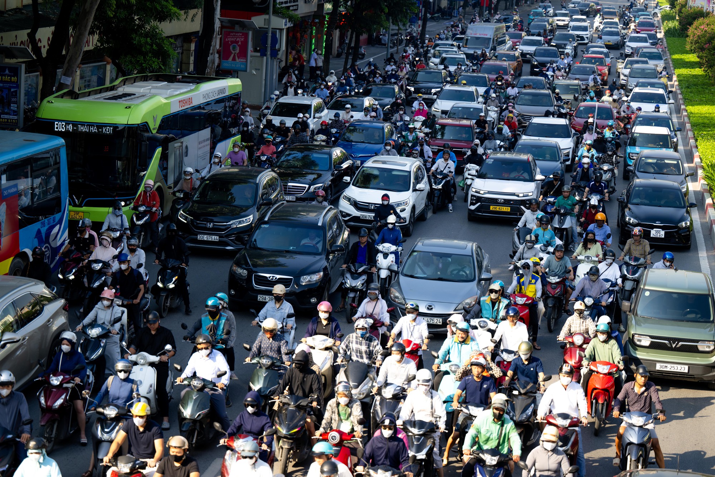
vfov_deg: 16.6
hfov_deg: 24.8
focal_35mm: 82
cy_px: 238
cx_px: 358
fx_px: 1628
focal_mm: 82
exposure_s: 1/800
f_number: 2.8
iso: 160
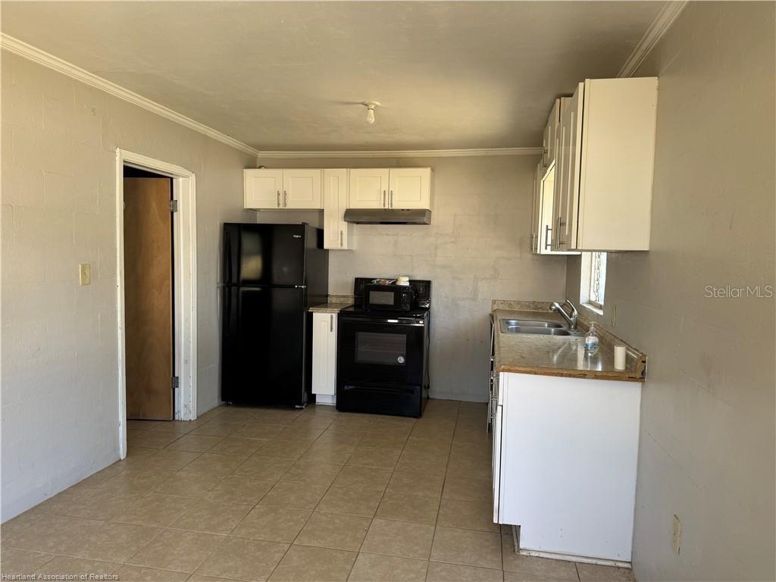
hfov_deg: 71.6
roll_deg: -1.5
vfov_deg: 56.8
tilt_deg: -3.1
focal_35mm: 24
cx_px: 388
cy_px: 291
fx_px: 538
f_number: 1.78
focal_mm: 6.76
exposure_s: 1/121
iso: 80
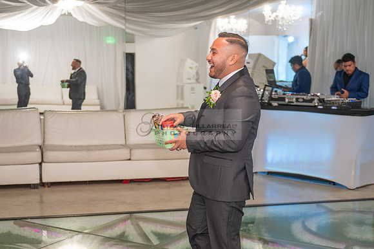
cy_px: 156
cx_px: 174
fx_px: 572
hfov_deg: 36.2
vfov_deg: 24.5
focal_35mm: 55
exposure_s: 1/160
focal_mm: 44
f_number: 3.2
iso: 1000
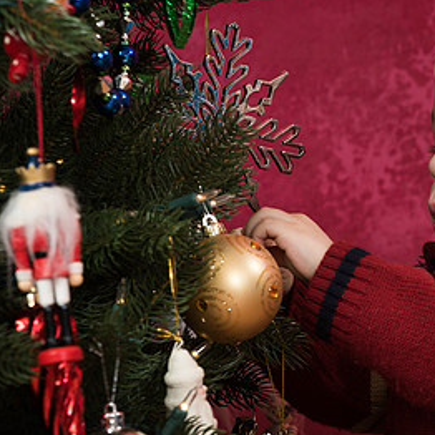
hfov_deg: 4.8
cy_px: 189
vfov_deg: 4.9
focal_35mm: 361
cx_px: 480
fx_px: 5132
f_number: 8
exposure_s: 1/200
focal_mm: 185
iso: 200
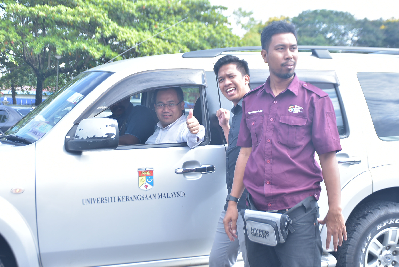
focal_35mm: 60
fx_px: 665
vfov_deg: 22.7
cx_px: 200
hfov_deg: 33.4
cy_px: 134
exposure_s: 1/160
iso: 160
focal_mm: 40
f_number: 4.5
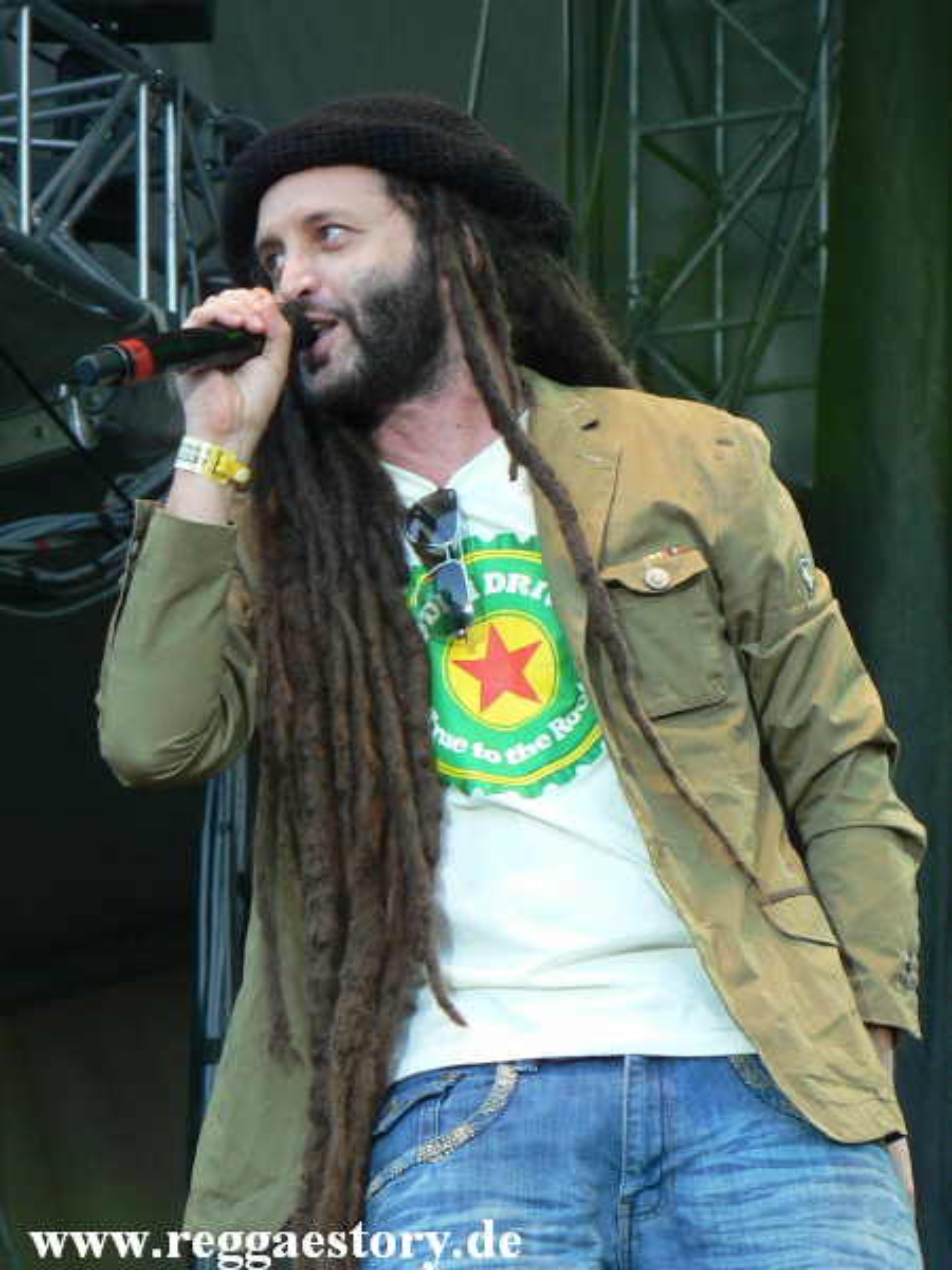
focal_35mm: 153
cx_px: 476
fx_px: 5610
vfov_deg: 12.9
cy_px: 635
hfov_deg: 9.7
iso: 150
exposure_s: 1/30
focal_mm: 26.2
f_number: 3.3
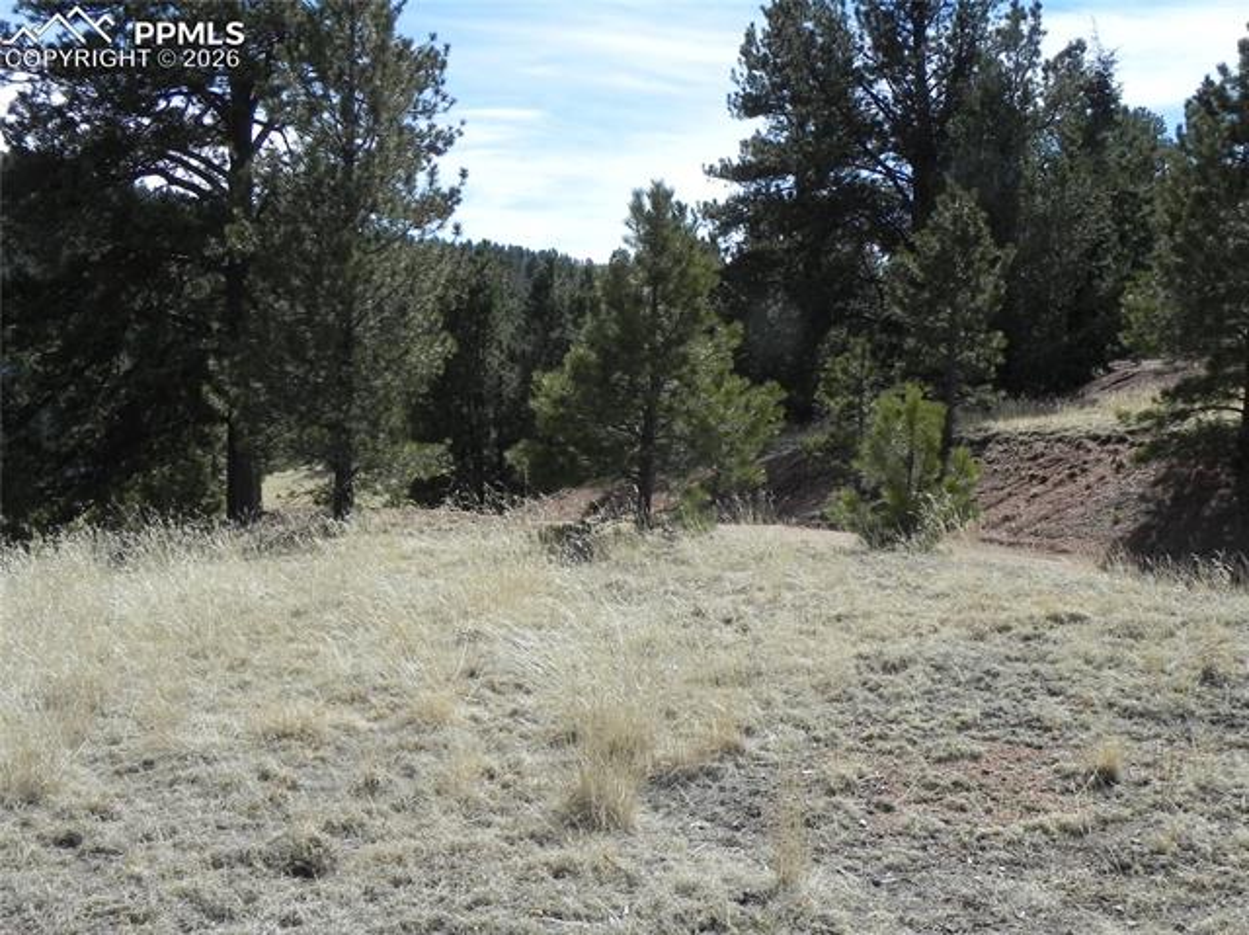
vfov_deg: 31.5
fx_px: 1659
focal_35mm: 46
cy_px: 468
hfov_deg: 41.3
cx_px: 624
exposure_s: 1/384
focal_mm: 8.2
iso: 160
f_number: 7.1
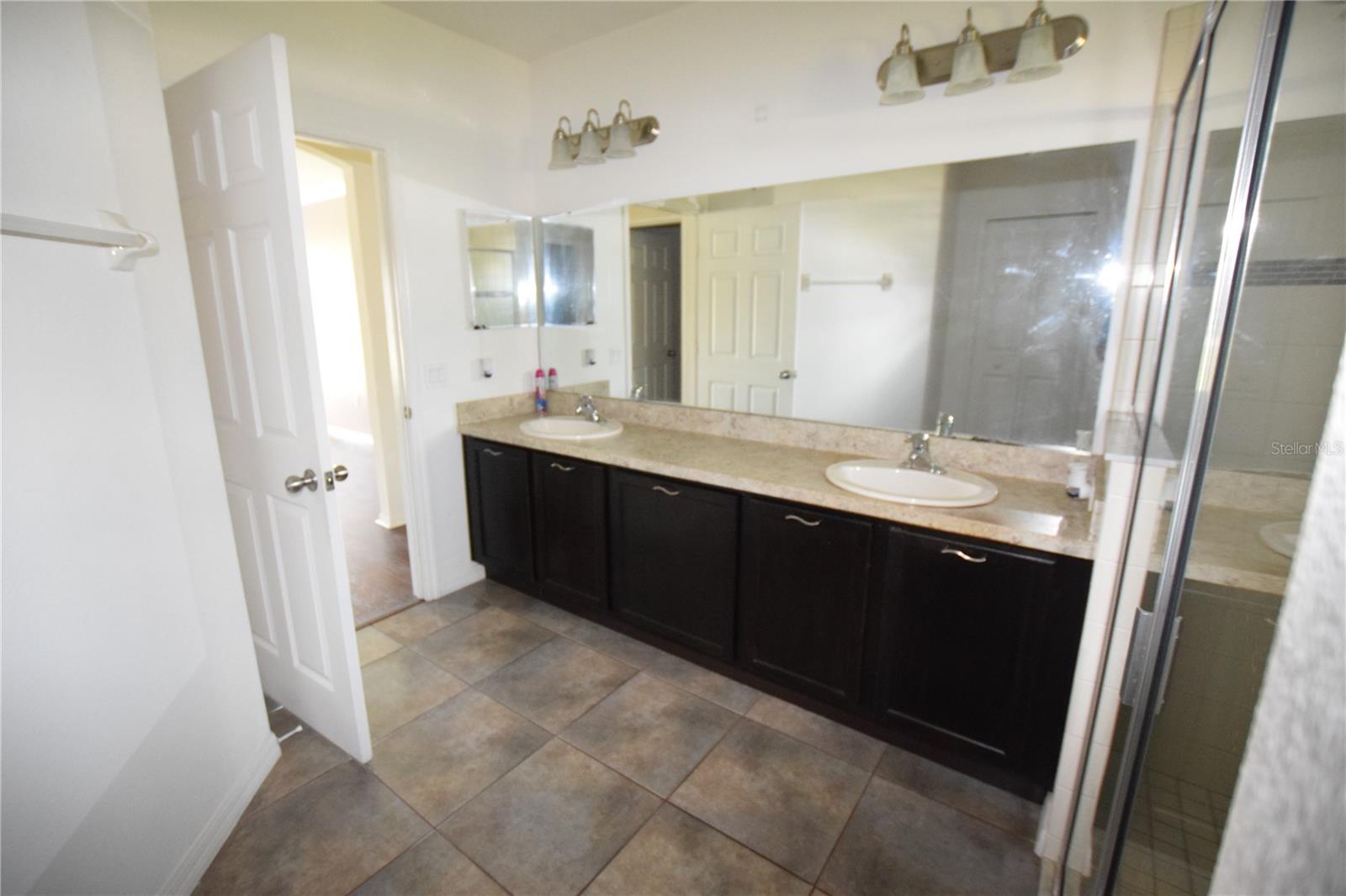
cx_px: 673
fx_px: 561
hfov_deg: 100.4
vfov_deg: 77.3
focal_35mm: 15
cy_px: 448
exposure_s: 1/60
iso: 3200
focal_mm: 10
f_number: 3.5
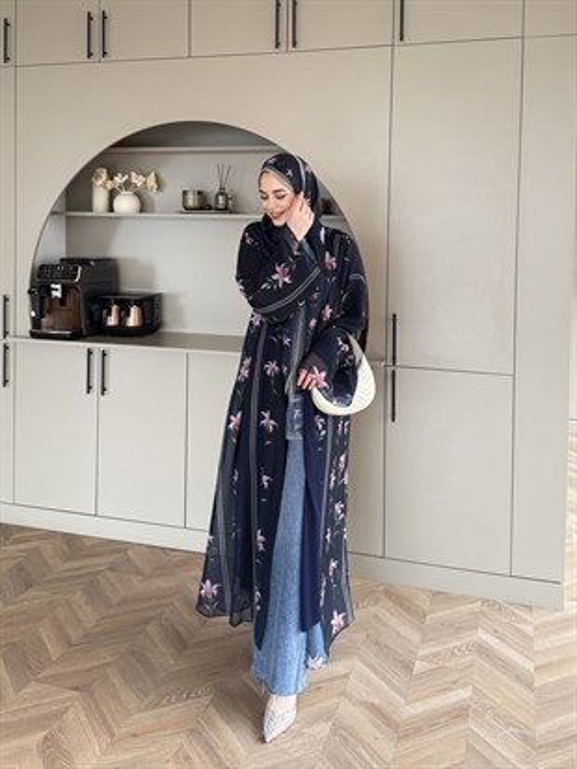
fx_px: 533
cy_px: 384
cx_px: 288
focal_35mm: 24
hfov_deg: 56.8
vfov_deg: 71.6
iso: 125
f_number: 1.78
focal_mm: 6.76
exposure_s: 1/121
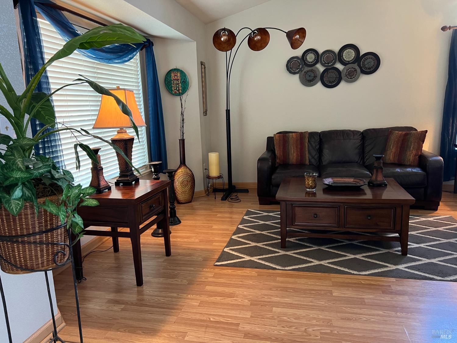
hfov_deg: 67.3
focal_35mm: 26
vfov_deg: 53.1
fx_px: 343
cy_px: 172
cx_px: 228
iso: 400
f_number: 1.5
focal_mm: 5.7
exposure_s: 1/60
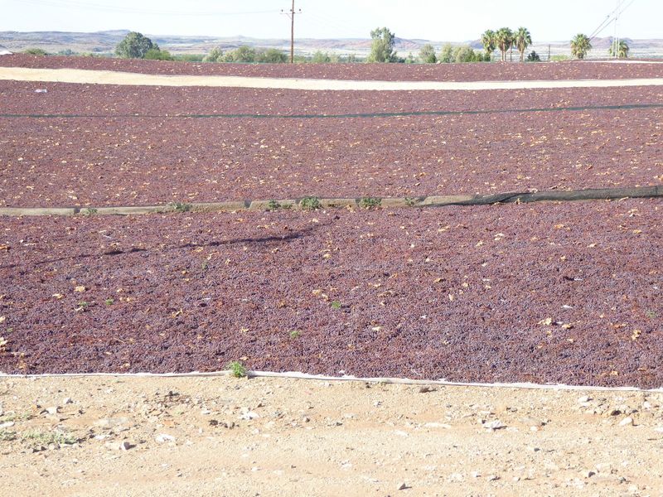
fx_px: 1628
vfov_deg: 17.4
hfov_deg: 23.0
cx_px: 332
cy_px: 248
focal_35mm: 85
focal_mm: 14.1
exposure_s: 1/160
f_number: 4.7
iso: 80
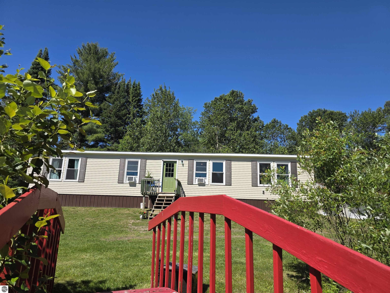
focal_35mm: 23
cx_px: 195
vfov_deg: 58.9
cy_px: 146
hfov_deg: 73.9
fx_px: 259
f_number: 1.7
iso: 80
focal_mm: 6.3
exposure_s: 1/5447
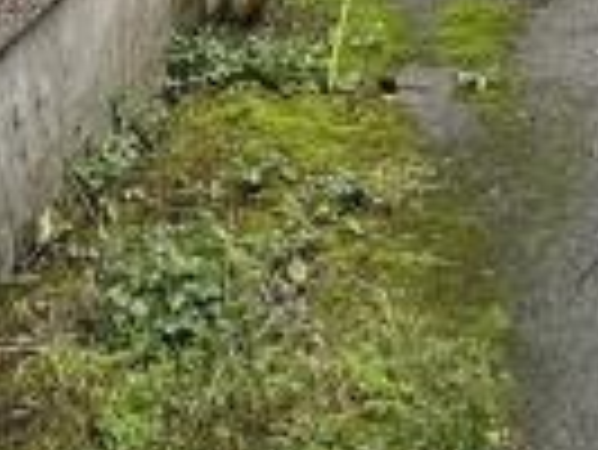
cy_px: -778
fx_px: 1867
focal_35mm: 108
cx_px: 27
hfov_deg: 17.8
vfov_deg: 10.7
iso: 40
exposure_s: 1/172
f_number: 2.2
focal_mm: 2.22
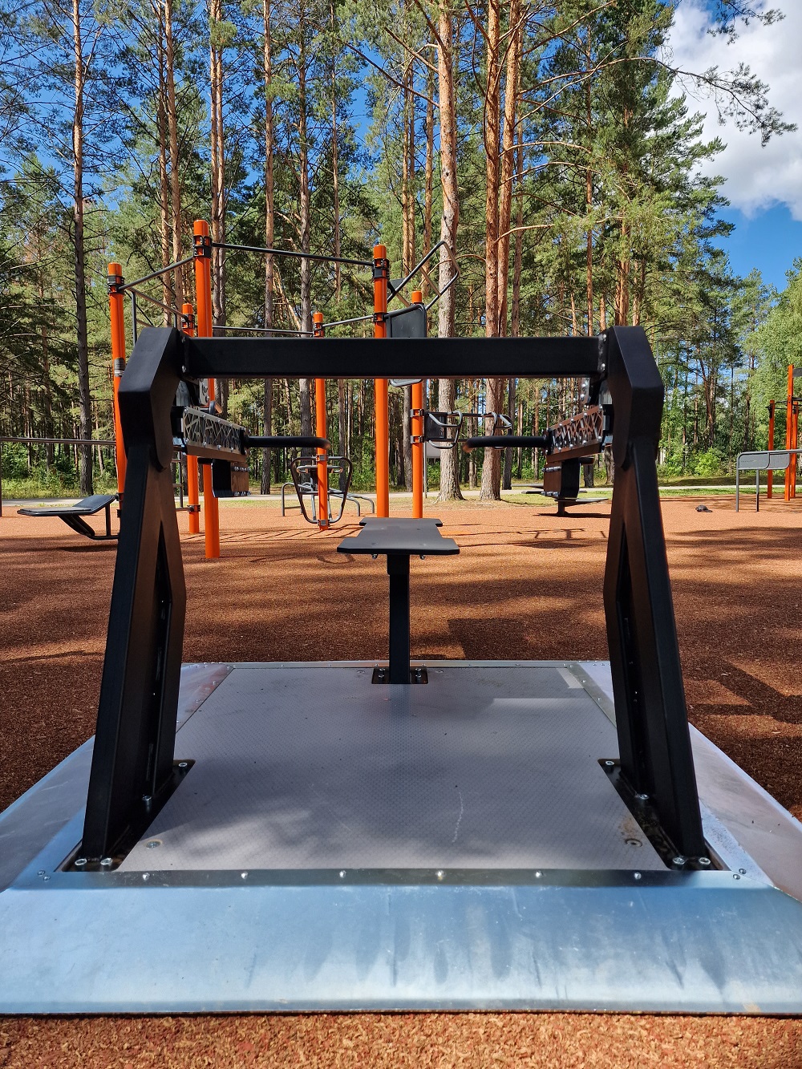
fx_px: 710
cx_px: 401
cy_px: 534
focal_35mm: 23
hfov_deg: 58.9
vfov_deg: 73.9
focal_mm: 6.4
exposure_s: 1/487
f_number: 1.8
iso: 50
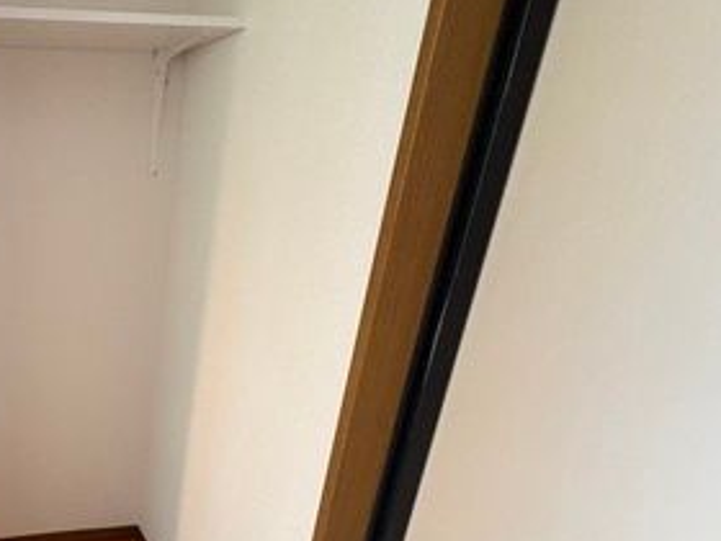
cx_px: 26
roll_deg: -0.2
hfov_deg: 52.5
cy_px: 350
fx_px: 583
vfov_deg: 49.1
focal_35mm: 28
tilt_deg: -20.0
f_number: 2.2
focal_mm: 2.22
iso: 640
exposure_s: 1/40
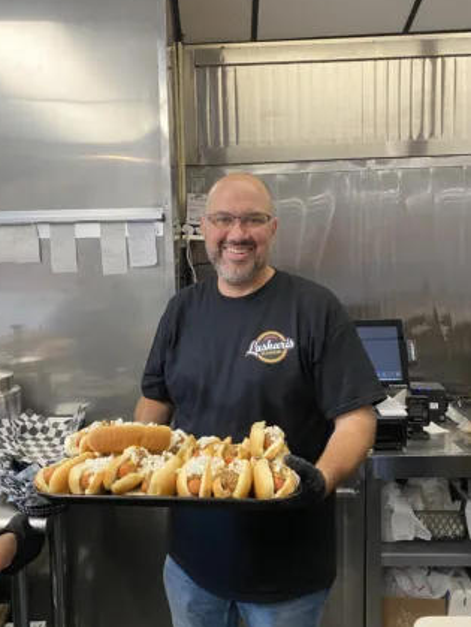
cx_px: 210
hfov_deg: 45.4
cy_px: 316
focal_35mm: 31
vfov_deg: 58.3
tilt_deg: -5.6
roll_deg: +2.1
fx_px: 562
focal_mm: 4.25
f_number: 1.8
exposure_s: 1/60
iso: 100
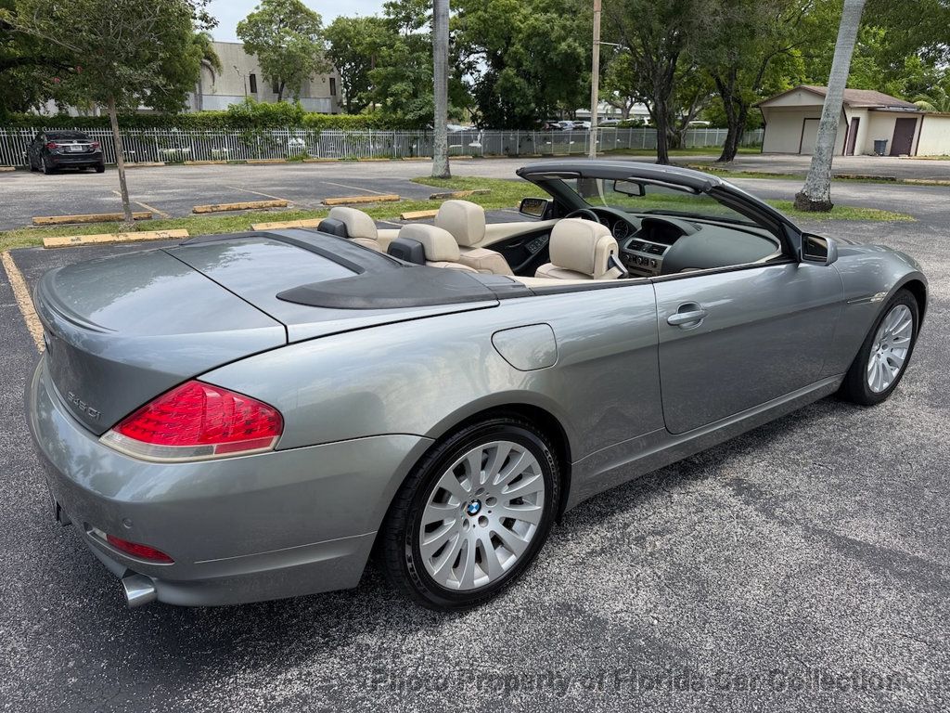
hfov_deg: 71.6
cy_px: 356
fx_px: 659
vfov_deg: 56.8
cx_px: 475
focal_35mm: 24
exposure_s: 1/2525
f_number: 1.78
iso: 80
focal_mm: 6.76
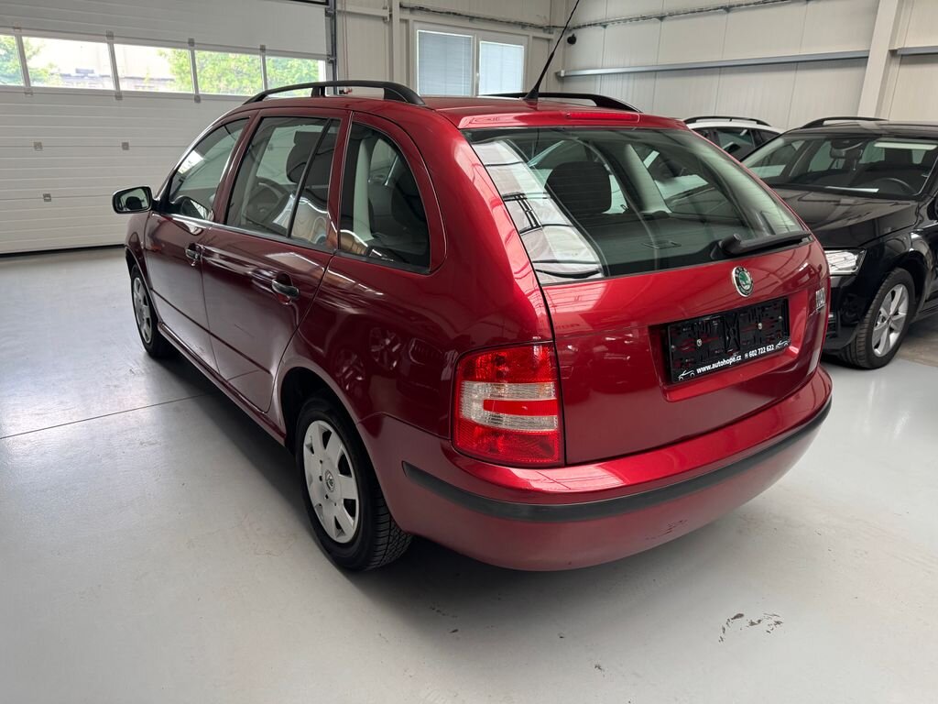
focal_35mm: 24
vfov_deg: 56.8
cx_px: 469
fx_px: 650
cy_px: 352
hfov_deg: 71.6
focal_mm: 6.76
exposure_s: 1/87
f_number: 1.78
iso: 200
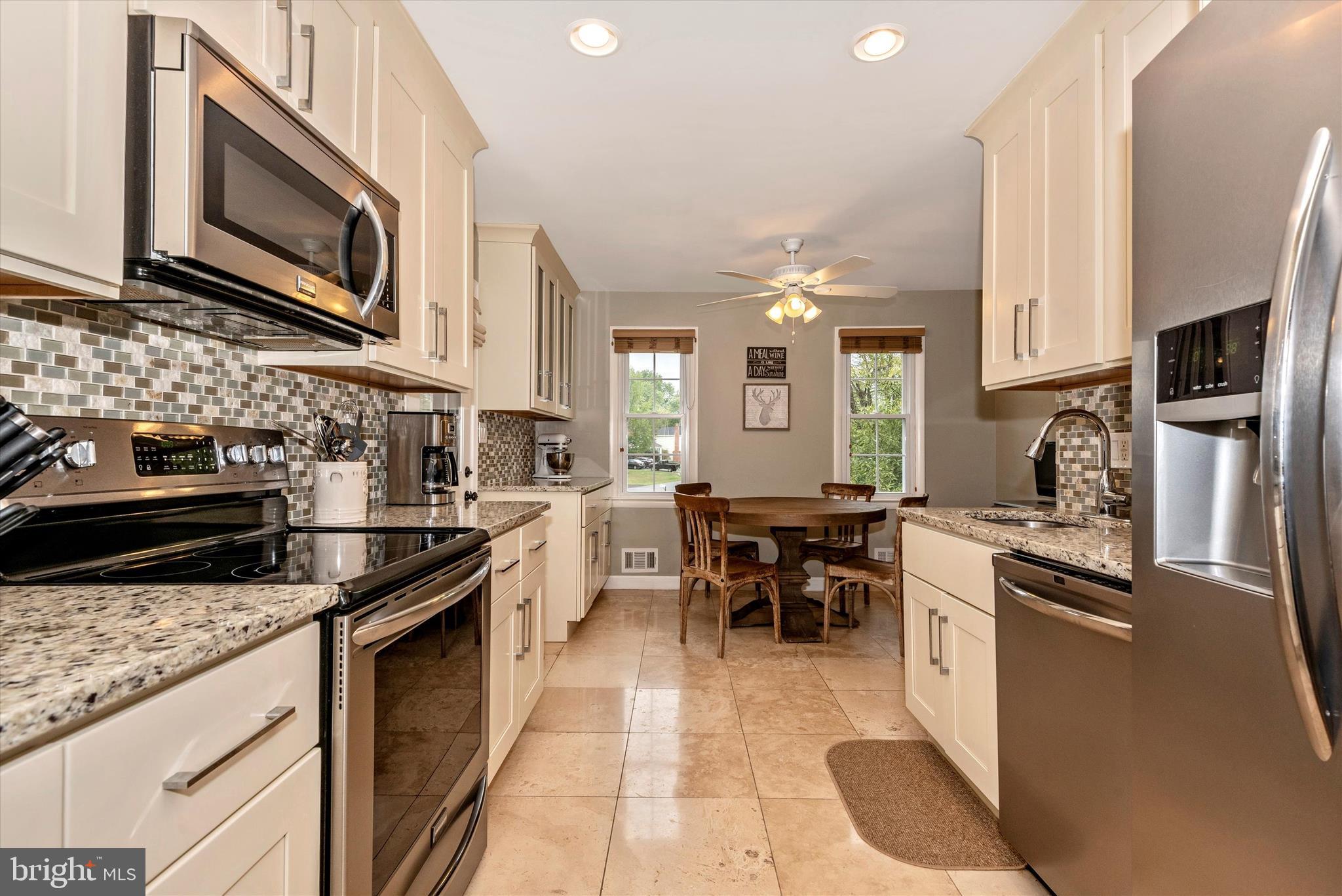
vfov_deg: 73.8
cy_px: 448
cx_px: 671
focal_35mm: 16
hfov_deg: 96.7
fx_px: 597
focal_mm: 16
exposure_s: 1/60
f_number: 9
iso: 250
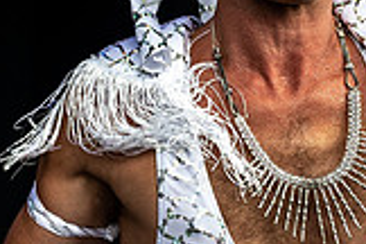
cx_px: 520
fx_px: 6608
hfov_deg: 3.2
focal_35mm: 650
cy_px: -128
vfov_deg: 2.1
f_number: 5
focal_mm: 130
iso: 640
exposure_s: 1/500
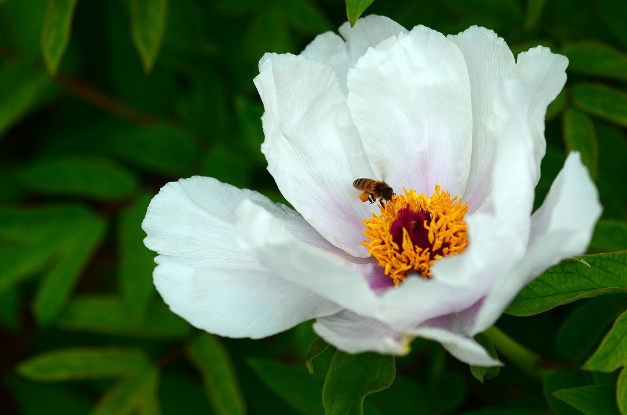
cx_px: 314
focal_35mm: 158
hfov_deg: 13.1
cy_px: 208
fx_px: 2737
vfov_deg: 8.7
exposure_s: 1/2000
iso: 200
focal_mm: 105
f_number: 4.8
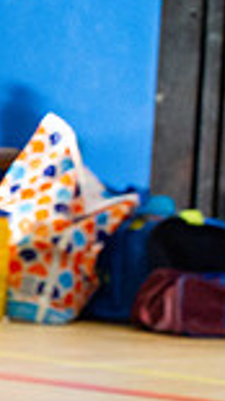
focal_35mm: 939
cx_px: 722
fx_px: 9976
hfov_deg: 1.3
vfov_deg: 2.3
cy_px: 235
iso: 6400
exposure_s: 1/320
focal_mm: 240
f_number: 5.6
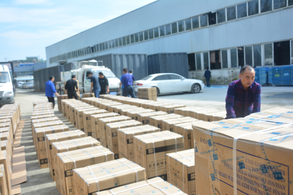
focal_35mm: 33
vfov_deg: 40.0
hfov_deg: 57.2
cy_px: 98
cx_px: 146
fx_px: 269
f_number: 5.6
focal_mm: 22
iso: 320
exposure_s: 1/800
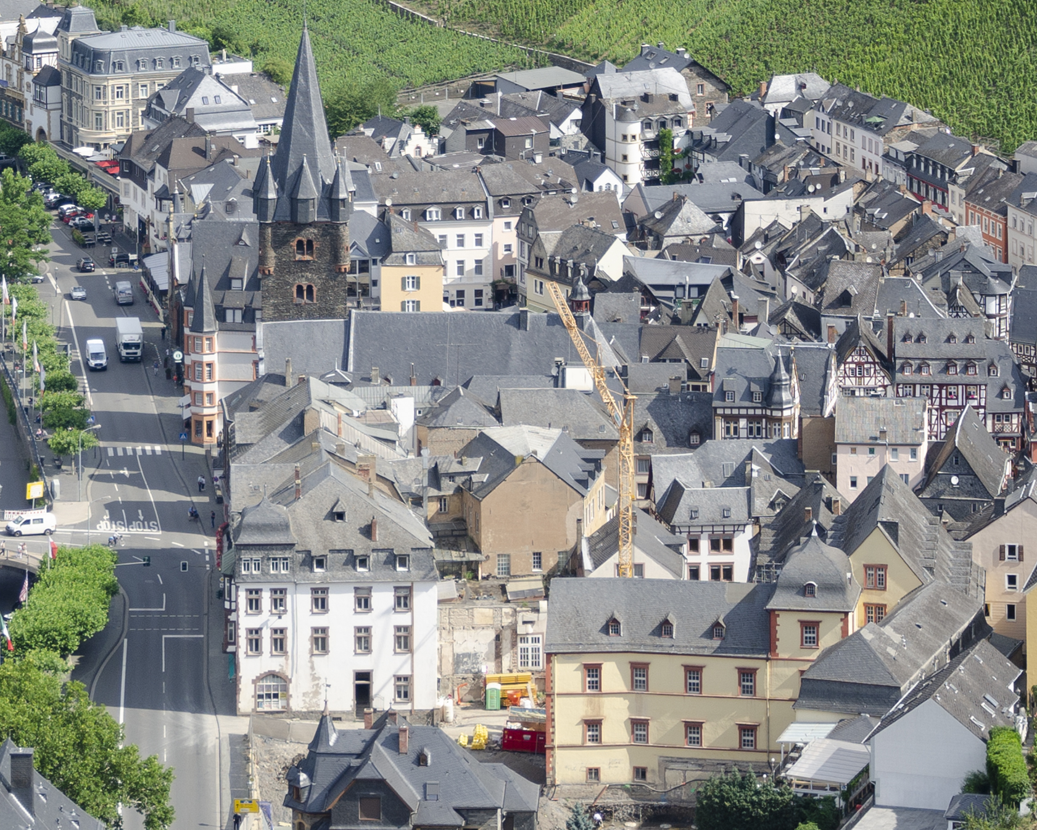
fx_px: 4400
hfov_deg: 13.4
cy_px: 463
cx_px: 384
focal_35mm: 143
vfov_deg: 10.8
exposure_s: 1/500
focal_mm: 35
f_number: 4.5
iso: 100
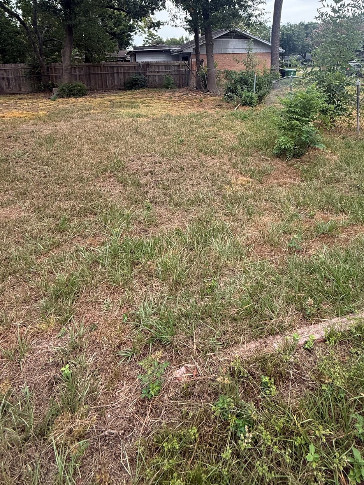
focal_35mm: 23
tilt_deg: -12.5
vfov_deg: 69.4
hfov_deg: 58.7
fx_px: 323
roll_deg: +1.1
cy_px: 126
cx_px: 204
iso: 64
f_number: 2.2
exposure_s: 1/279
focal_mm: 2.22
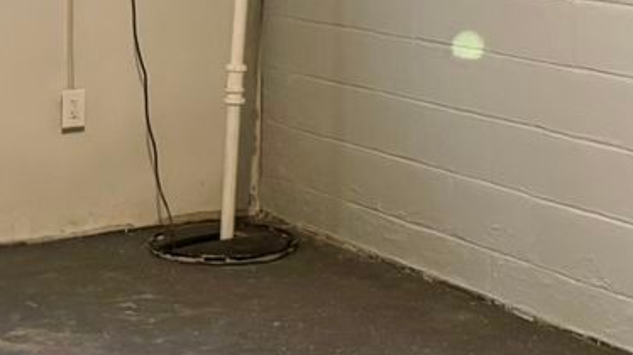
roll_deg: +0.1
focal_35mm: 105
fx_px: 1762
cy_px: -165
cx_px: 284
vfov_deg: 11.1
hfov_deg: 20.4
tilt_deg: +0.4
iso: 640
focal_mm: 6.76
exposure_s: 1/60
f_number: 1.78
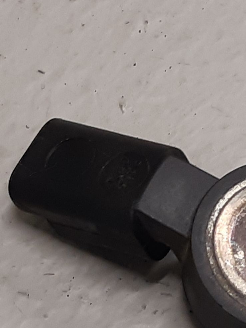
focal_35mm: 54
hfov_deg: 26.4
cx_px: 208
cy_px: 221
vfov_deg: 35.2
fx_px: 511
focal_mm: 3.93
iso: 100
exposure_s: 1/50
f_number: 1.7
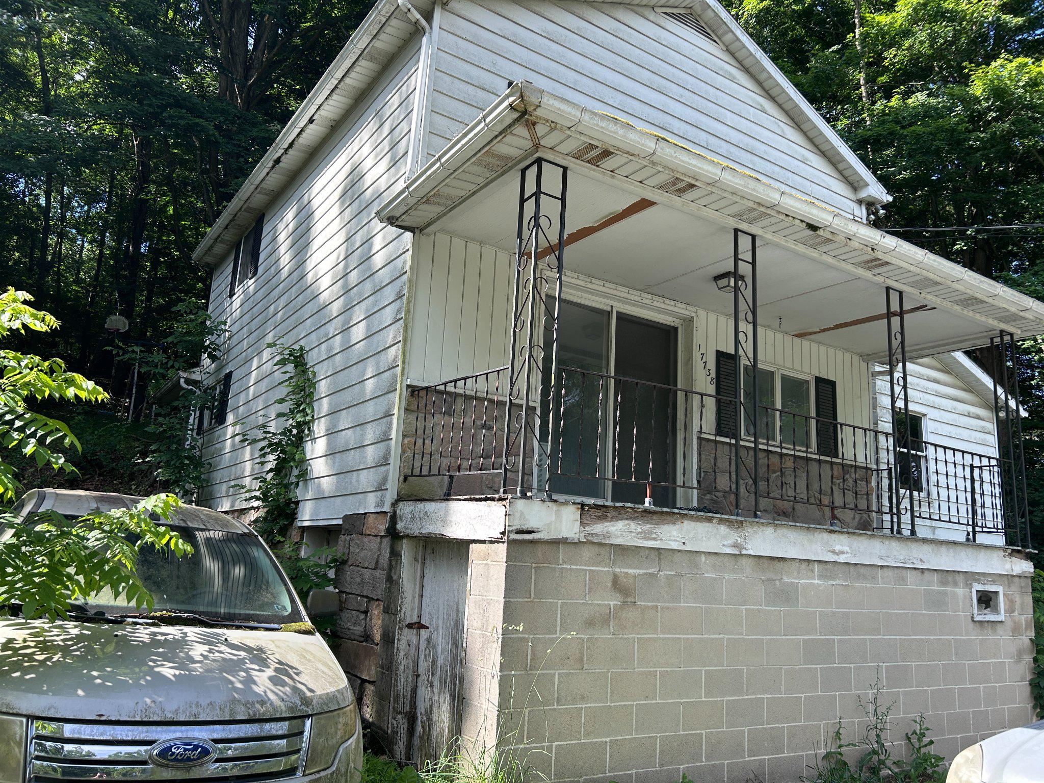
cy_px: 392
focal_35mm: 26
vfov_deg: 53.1
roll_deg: -2.6
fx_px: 784
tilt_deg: +11.4
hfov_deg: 67.3
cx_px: 522
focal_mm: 5.7
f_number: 1.5
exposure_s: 1/1112
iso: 50
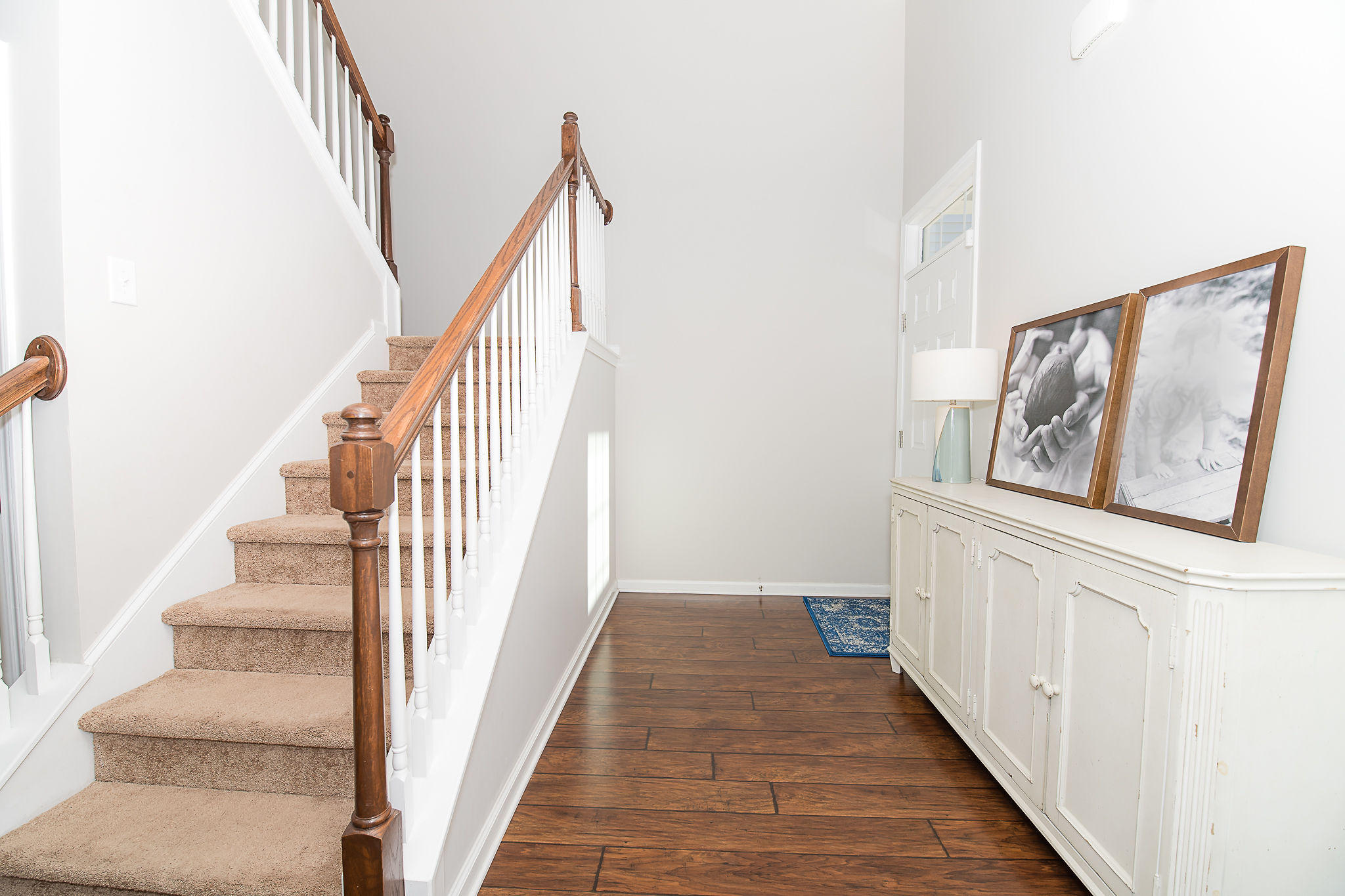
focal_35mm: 15
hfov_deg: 100.4
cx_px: 672
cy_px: 448
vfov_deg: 77.3
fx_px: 560
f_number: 4.5
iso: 125
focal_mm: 15
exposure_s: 1/200
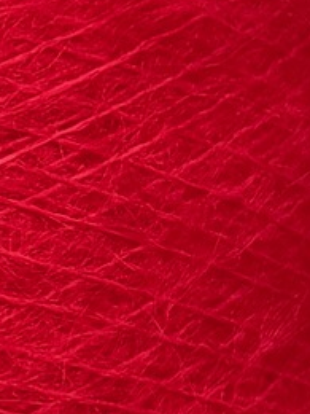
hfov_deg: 7.3
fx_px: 2257
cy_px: 639
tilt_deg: -9.6
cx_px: -445
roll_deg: -0.3
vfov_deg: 10.1
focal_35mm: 189
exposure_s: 1/459
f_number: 1.78
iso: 80
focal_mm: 6.76
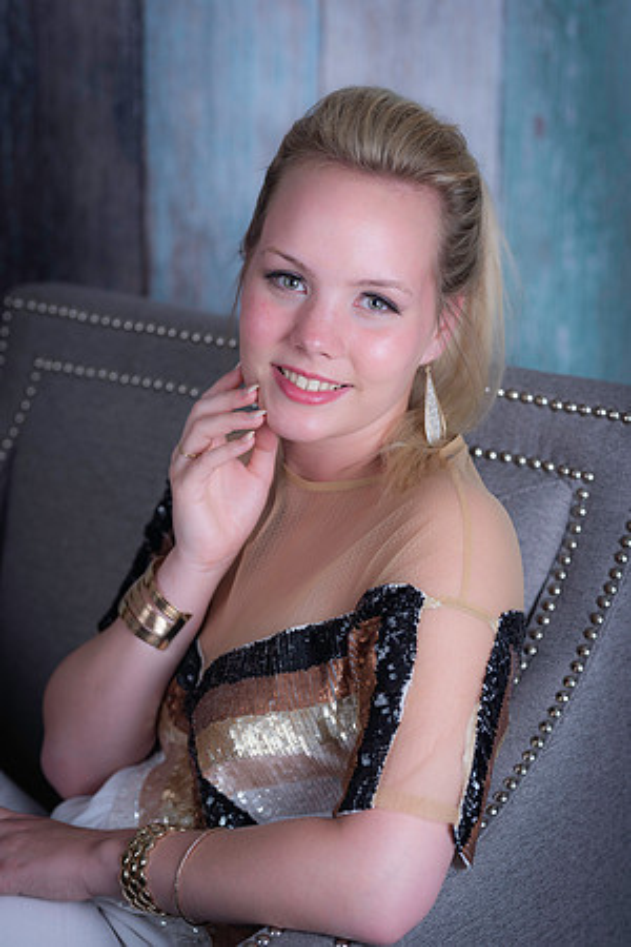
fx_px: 2235
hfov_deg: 16.1
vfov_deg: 23.9
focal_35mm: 85
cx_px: 316
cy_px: 474
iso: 80
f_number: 2.8
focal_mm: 85
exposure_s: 1/160
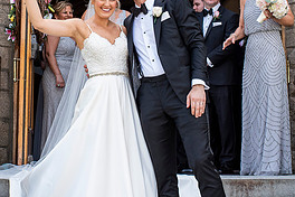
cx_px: 109
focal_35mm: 84
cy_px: 55
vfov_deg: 16.2
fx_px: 688
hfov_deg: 24.1
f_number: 6.3
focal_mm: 35
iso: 640
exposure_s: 1/500
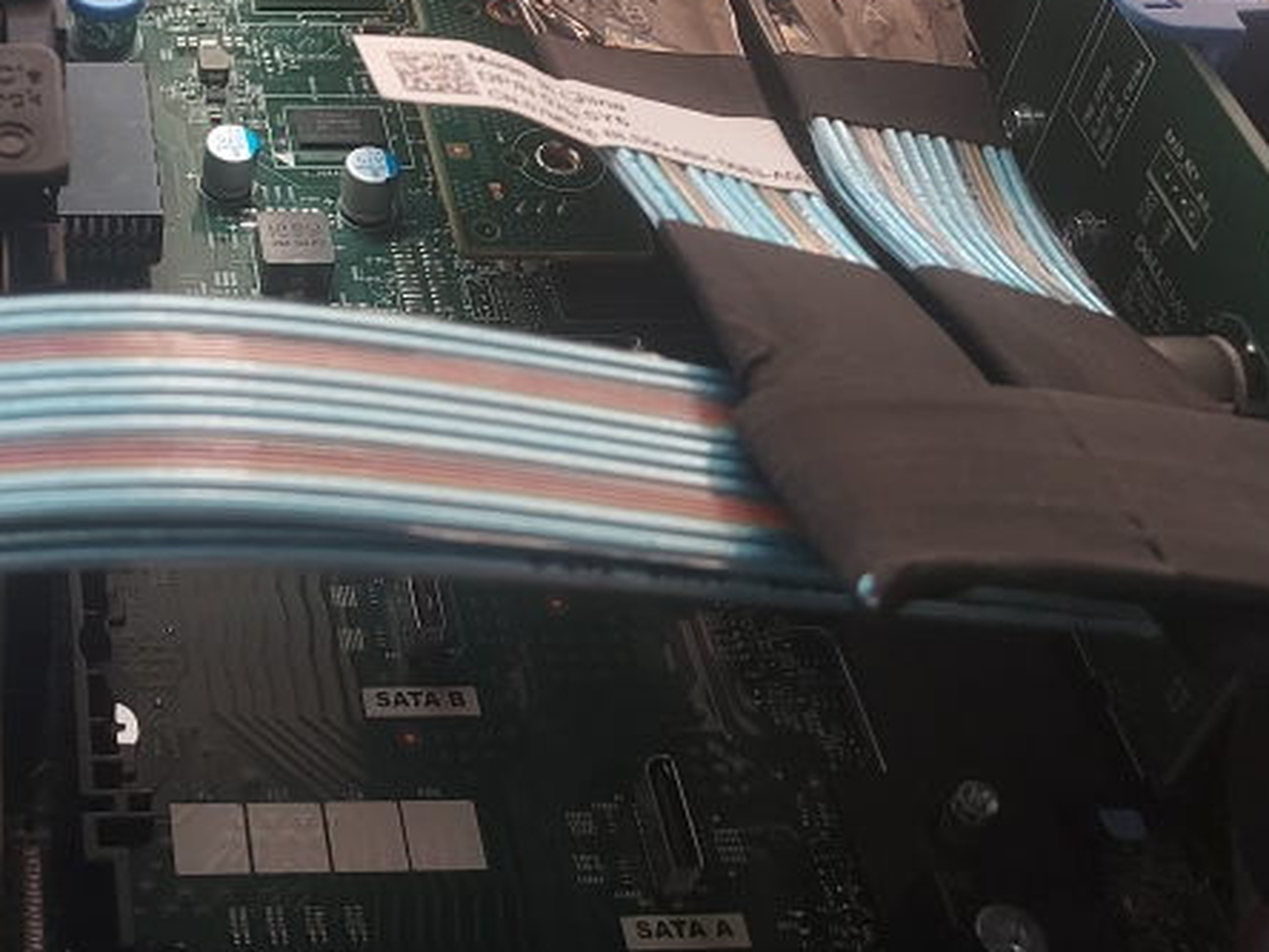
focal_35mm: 54
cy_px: 23
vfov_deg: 25.8
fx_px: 1980
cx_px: 77
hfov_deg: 33.3
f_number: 1.8
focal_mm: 4.6
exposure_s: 1/60
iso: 320
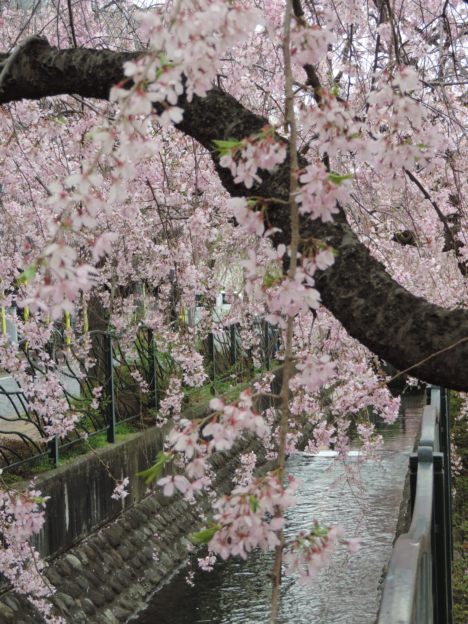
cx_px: 234
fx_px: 1352
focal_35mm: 75
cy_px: 312
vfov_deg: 26.0
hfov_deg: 19.6
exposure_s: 1/125
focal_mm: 13.3
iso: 80
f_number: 3.9
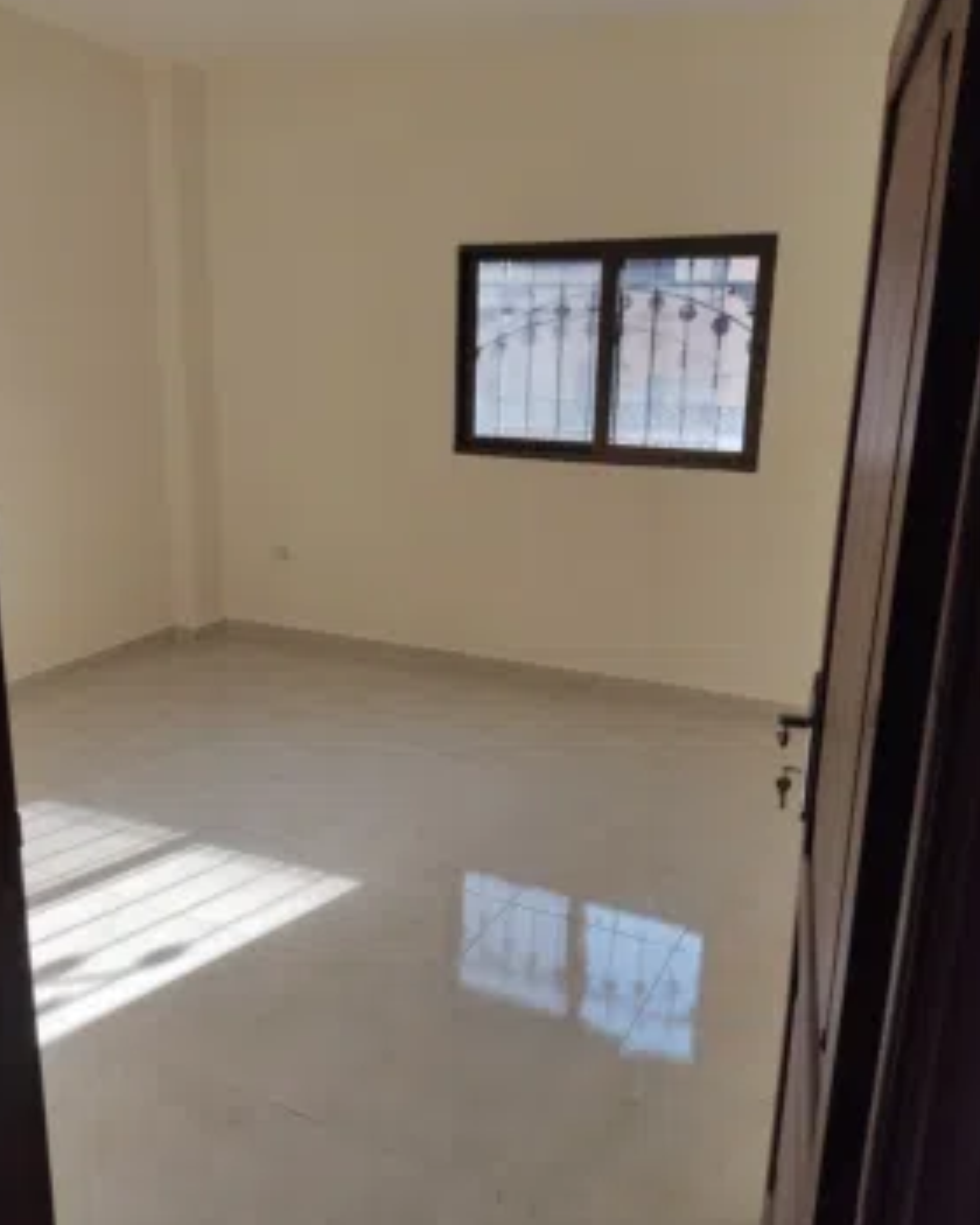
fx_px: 1051
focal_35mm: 29
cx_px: 486
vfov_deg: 60.4
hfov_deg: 50.0
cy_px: 616
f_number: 1.79
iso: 100
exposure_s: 1/192
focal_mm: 4.74
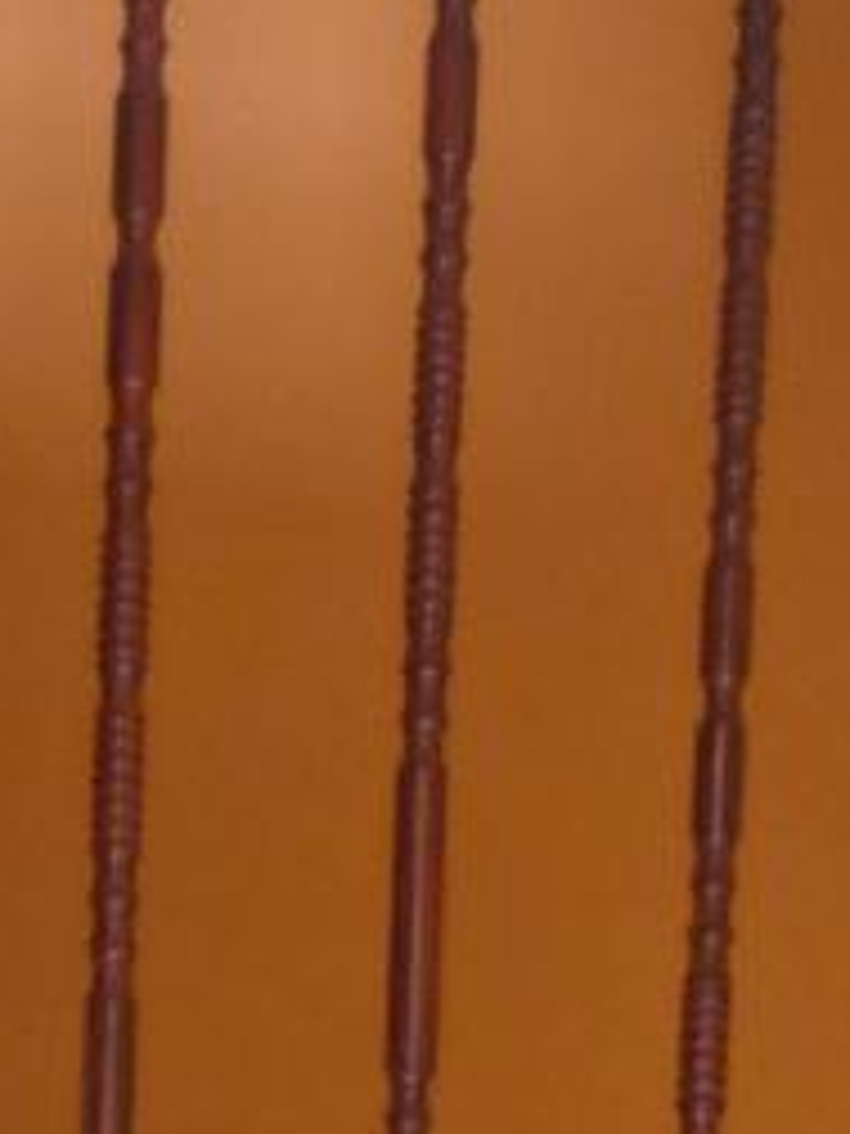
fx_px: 7105
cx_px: 351
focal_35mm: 217
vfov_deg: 8.2
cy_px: 2943
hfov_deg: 6.8
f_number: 3.3
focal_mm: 5.2
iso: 160
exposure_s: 1/30
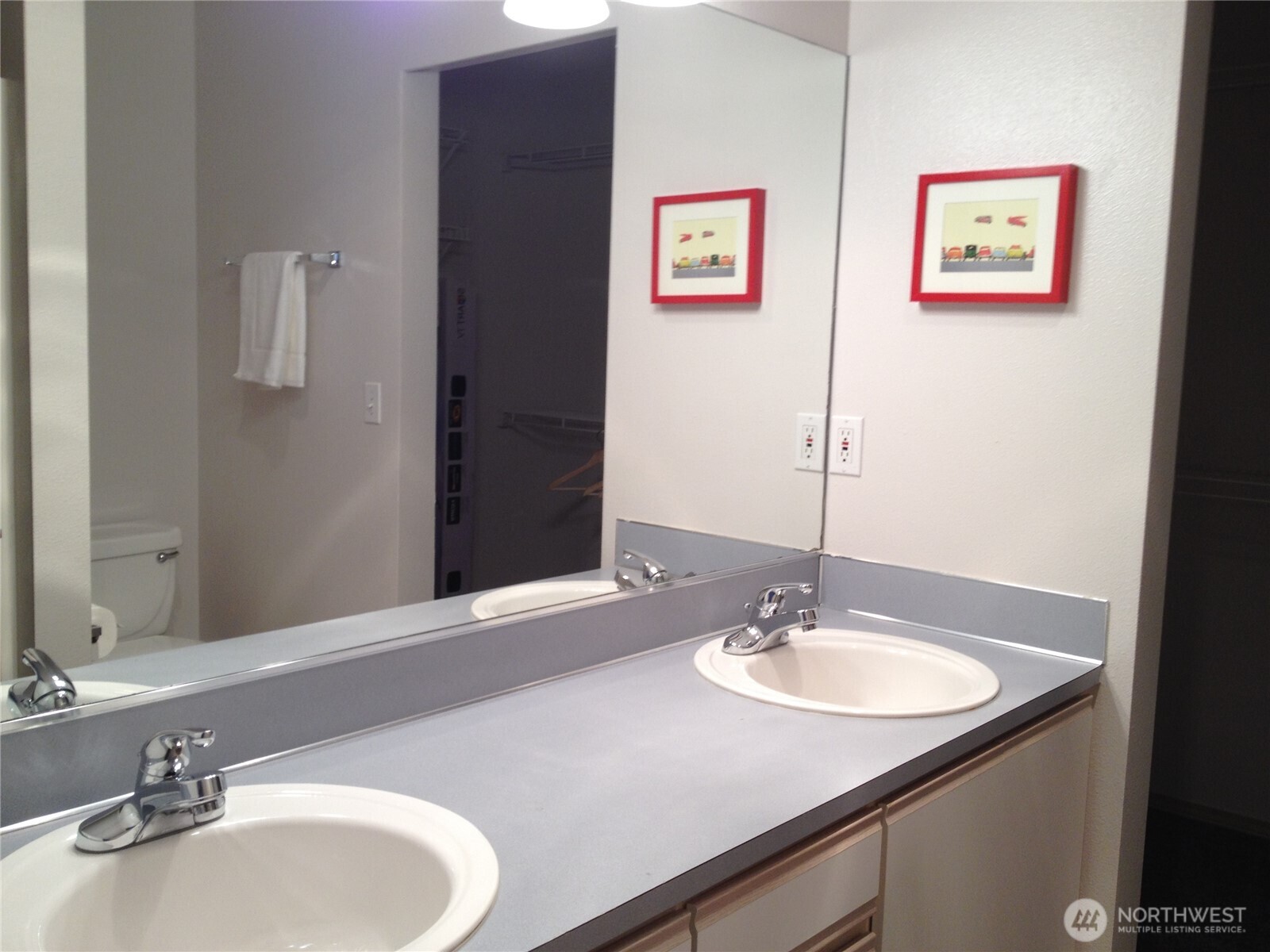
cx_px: 635
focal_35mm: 35
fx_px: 1284
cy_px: 476
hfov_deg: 52.6
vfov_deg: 40.7
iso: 64
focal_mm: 4.28
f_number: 2.4
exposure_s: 1/30
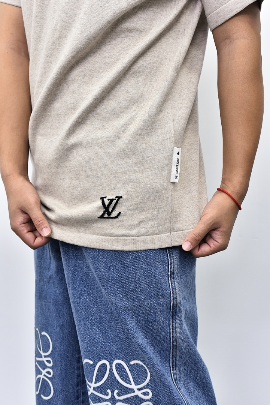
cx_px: 135
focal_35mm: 50
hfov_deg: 27.0
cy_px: 202
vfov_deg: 39.6
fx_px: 562
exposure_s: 1/90
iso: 500
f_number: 5.6
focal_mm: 50
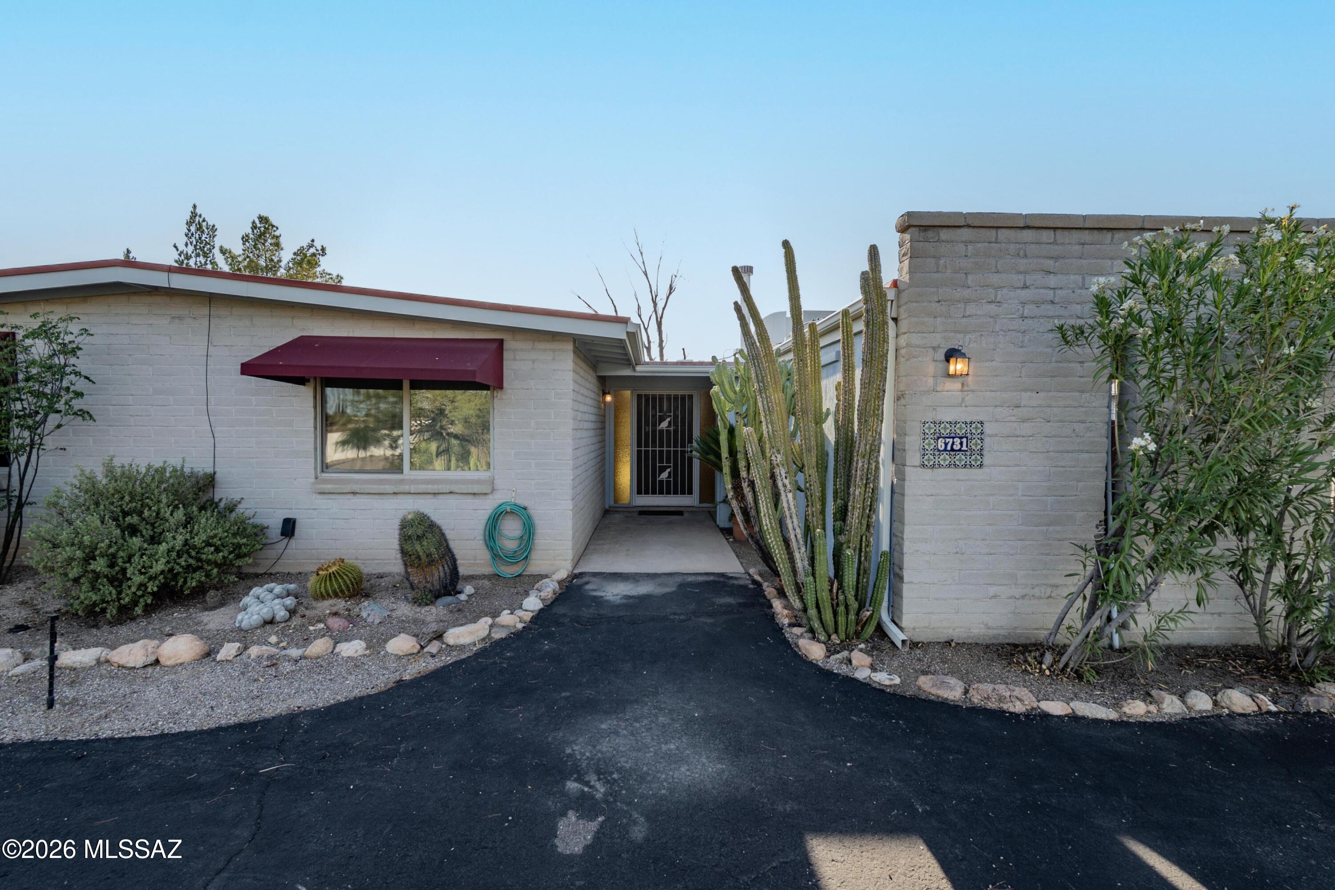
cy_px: 445
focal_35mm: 15
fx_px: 556
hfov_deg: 100.4
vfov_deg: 77.3
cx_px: 668
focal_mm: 10
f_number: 13
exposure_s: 1/30
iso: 100
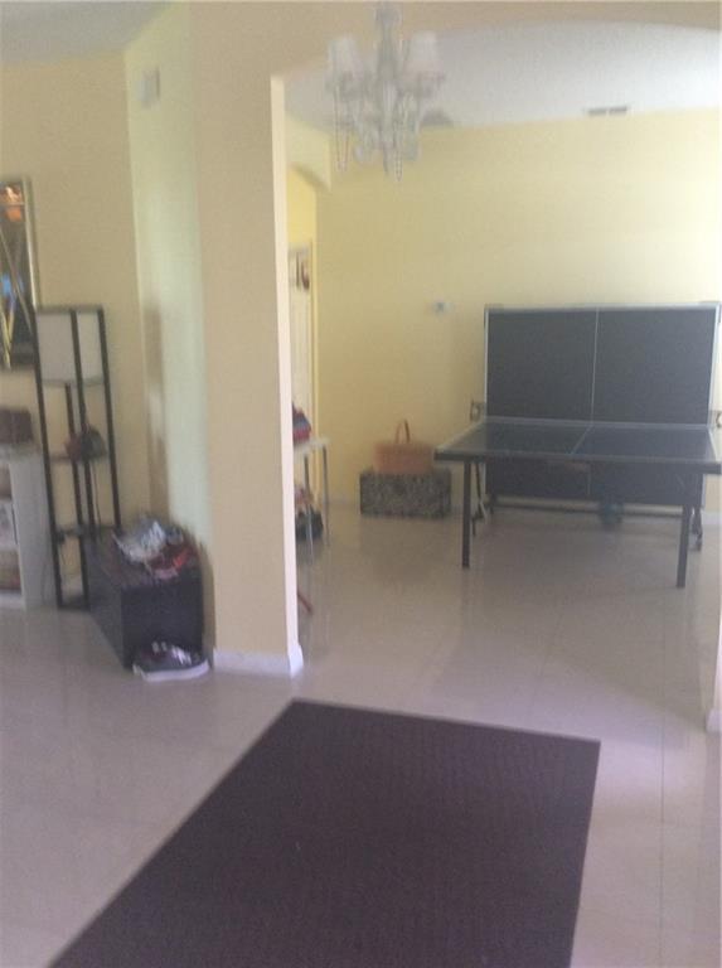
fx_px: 893
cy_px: 484
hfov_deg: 44.0
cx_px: 361
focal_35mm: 32
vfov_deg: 56.9
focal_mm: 3.3
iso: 100
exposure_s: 1/24
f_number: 2.4
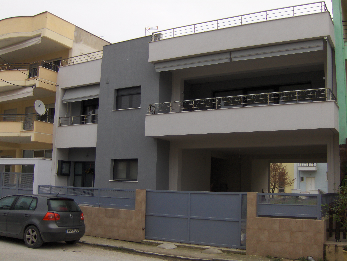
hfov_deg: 52.6
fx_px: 351
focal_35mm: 35
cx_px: 174
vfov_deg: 40.8
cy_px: 130
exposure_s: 1/282
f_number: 2.8
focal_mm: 7.5
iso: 100
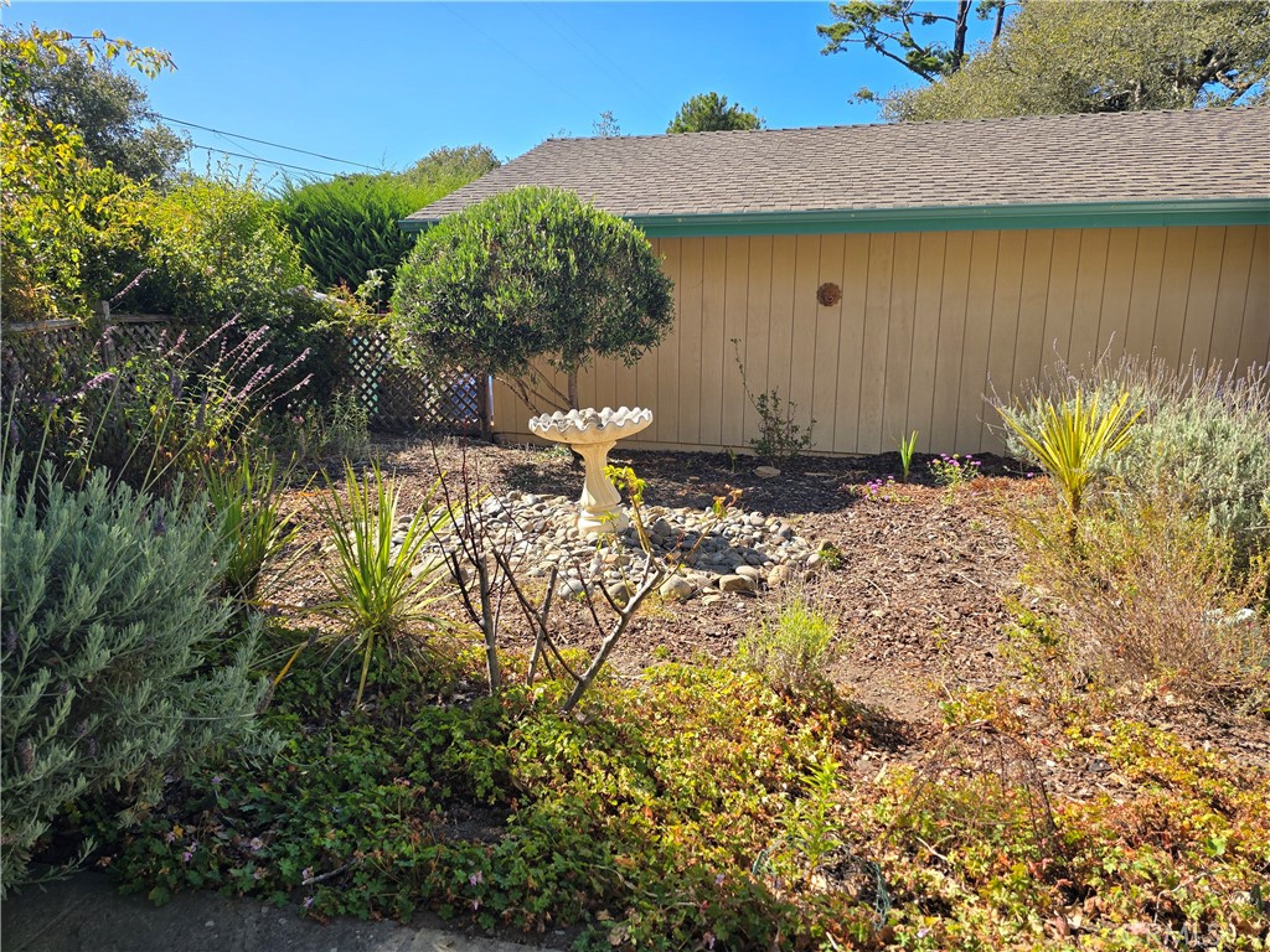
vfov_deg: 58.9
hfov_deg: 73.9
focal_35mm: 23
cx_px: 635
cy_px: 476
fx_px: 844
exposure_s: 1/428
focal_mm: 6.3
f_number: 1.7
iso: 12
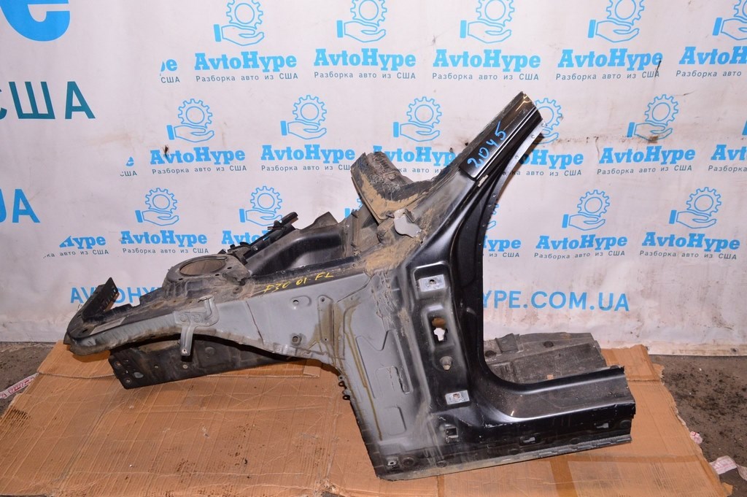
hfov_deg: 62.0
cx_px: 374
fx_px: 622
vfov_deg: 43.5
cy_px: 248
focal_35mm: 30
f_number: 8
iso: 1600
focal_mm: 20
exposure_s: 1/200
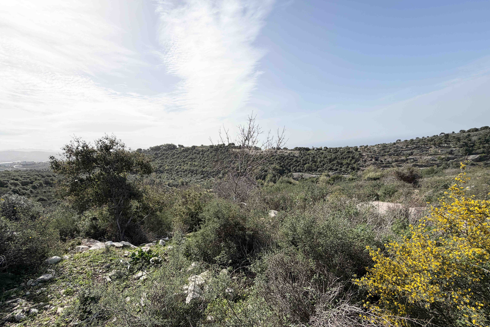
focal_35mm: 15
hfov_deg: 100.4
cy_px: 188
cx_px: 242
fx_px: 204
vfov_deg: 76.8
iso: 20
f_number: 2.2
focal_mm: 2.22
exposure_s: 1/1497
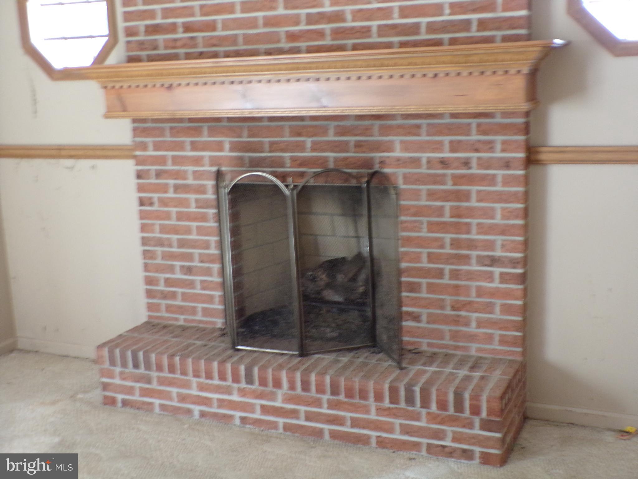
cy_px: 240
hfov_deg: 44.8
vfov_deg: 34.3
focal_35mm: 42
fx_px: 774
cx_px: 319
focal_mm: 7.6
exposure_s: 1/17
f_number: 3.4
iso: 217
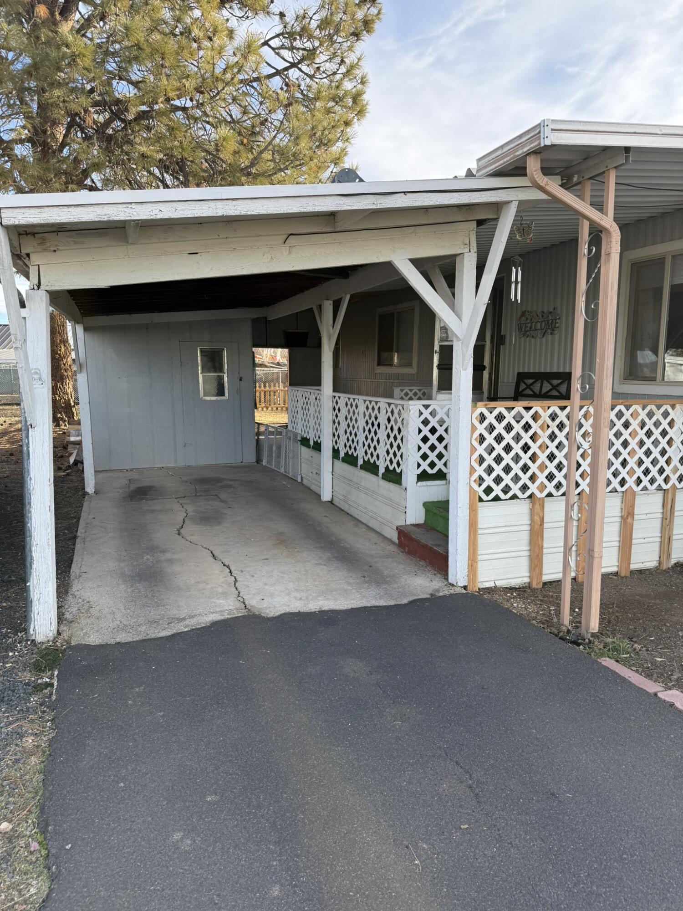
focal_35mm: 24
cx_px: 342
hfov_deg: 56.8
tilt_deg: -7.5
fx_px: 631
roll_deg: -1.2
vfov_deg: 71.6
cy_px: 456
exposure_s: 1/1139
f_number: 1.78
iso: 100
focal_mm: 6.76
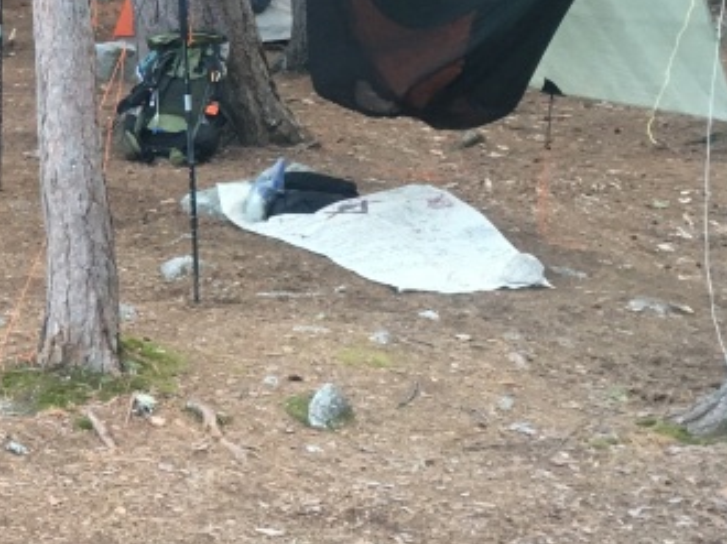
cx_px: -165
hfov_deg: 20.3
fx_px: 1889
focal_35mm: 90
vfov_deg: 16.2
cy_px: 57
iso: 40
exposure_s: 1/30
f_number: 2.2
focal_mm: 4.15
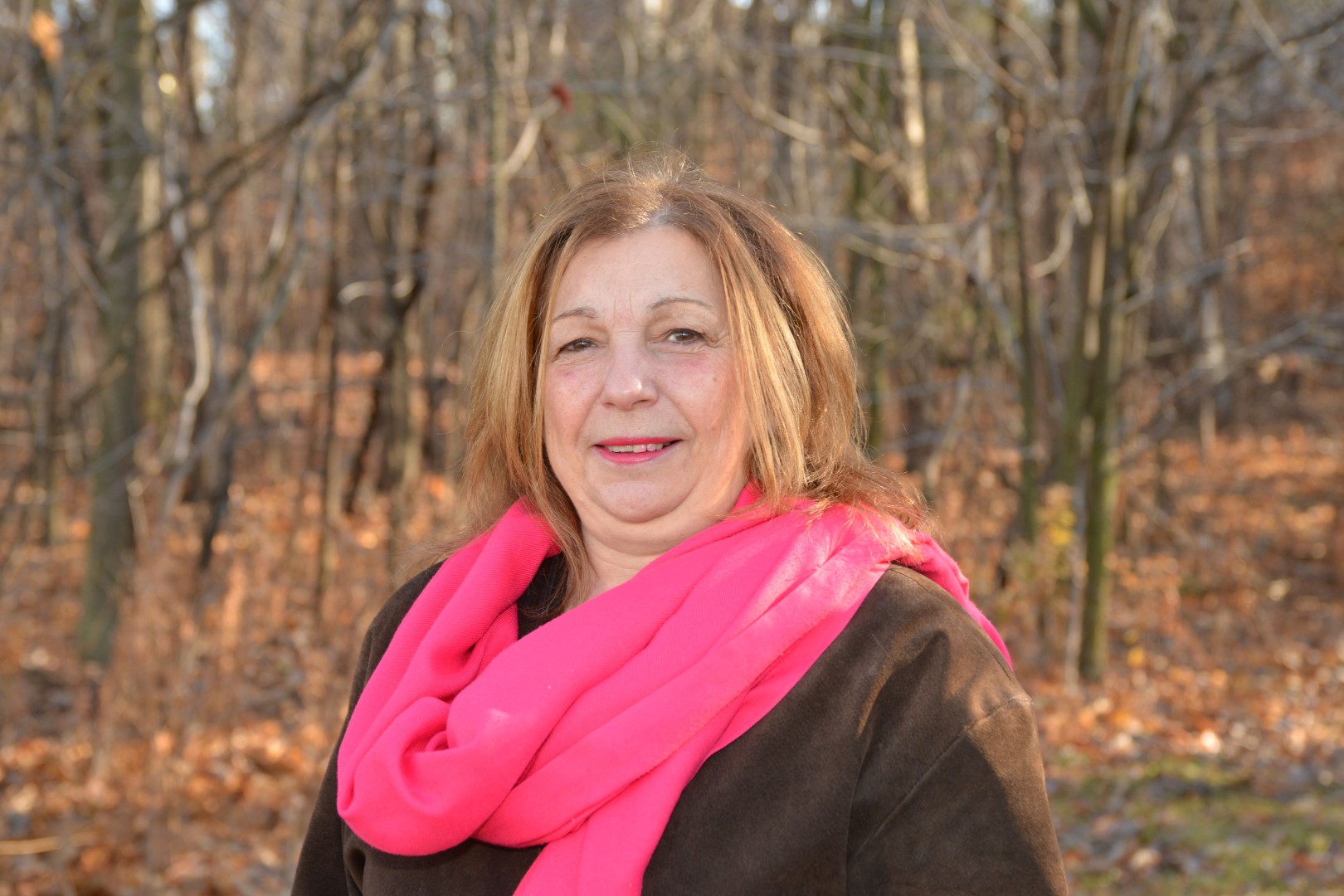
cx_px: 672
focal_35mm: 78
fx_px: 2912
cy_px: 448
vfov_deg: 17.5
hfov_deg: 26.0
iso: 640
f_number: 7.1
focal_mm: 78
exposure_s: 1/250
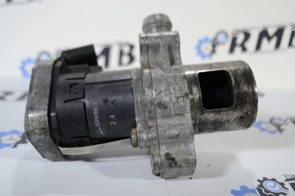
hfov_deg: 53.2
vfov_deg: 36.8
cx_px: 148
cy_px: 98
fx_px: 295
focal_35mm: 36
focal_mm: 24
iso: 400
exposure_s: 1/250
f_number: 4
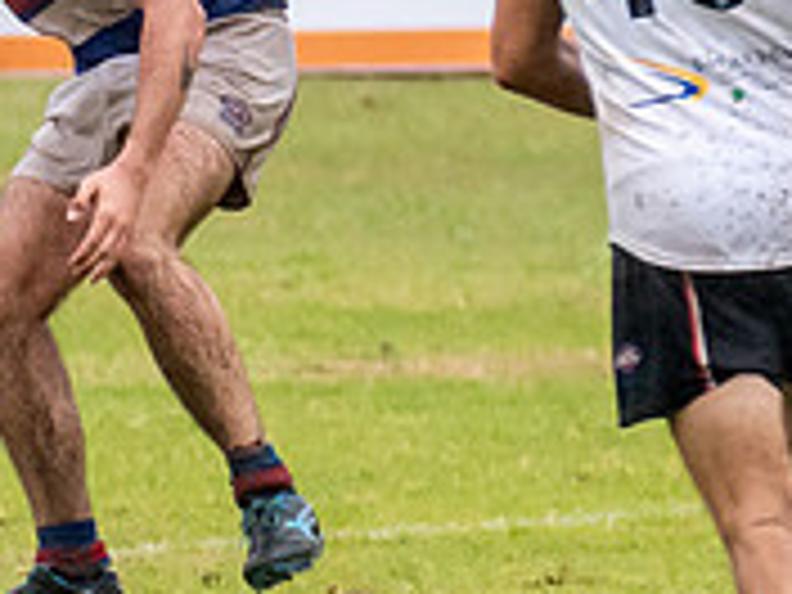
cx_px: -599
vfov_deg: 0.5
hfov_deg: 0.7
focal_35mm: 2958
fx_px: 67678
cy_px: 328
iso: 1250
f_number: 7.1
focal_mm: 420
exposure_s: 1/2500
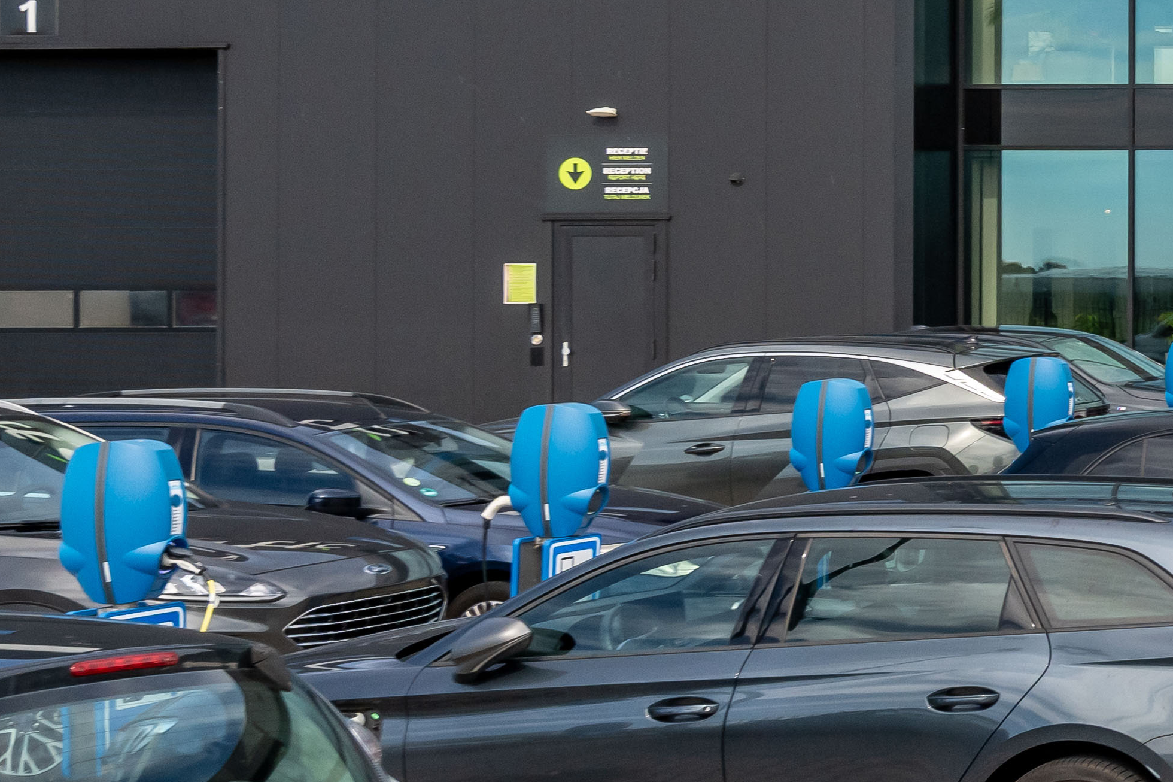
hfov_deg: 17.4
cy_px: 14
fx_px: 2997
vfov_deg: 14.6
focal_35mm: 92
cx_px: 2195
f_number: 8
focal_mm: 22
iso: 200
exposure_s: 1/800
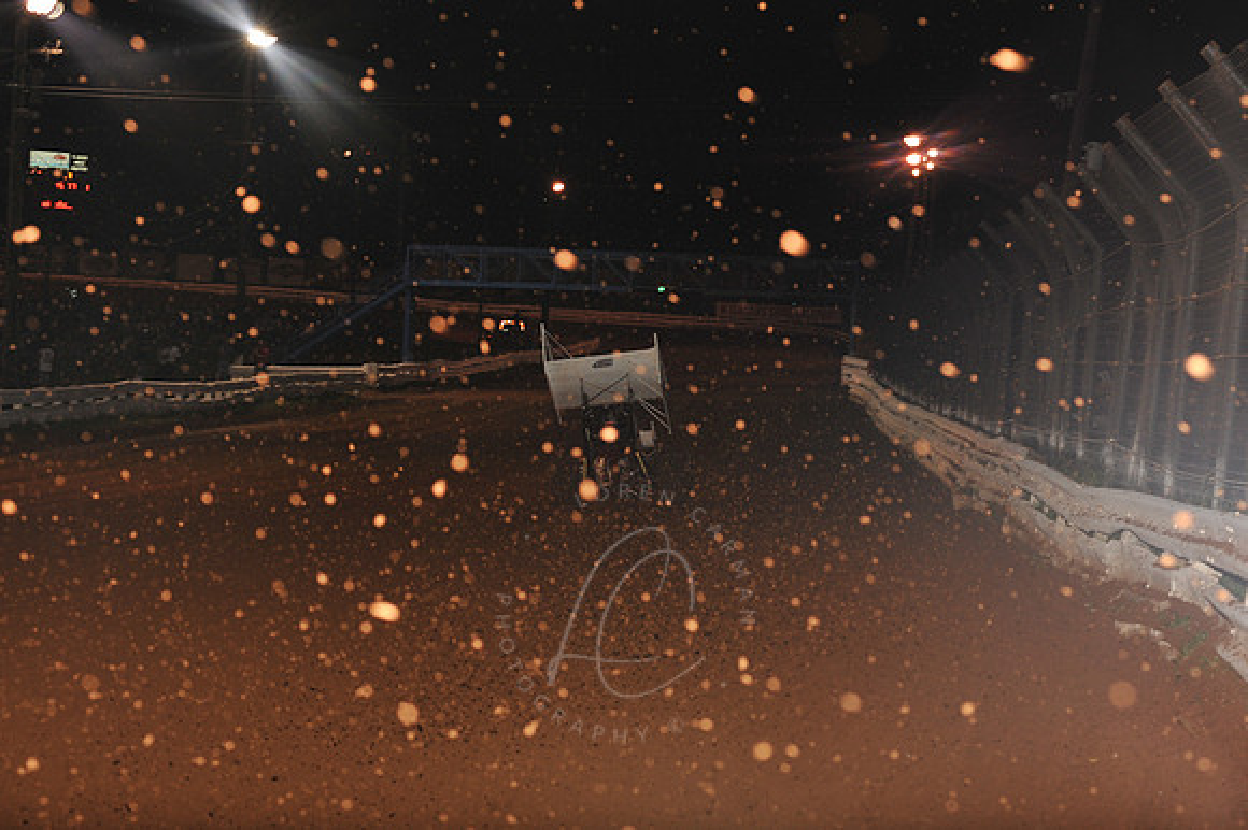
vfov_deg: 13.7
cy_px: 415
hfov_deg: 20.4
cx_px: 624
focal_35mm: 100
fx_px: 3465
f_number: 7.1
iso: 1000
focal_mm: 100
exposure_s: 1/320
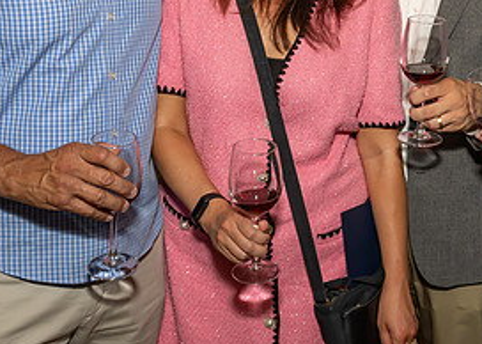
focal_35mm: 67
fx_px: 917
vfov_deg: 20.5
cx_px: 376
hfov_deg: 28.9
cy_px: -4
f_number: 7.1
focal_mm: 20
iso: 500
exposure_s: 1/250
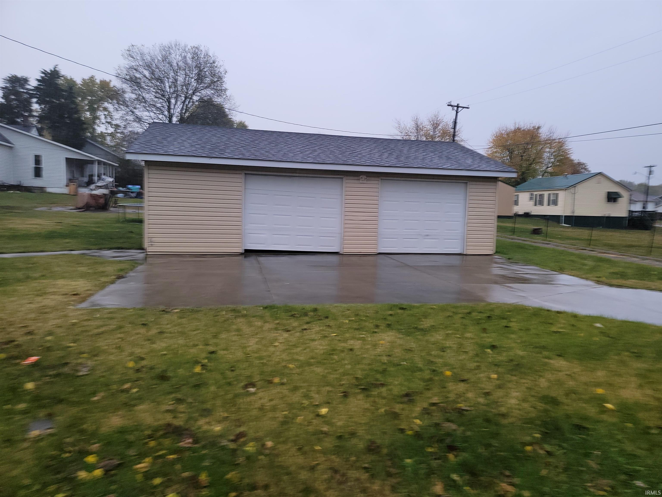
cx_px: 331
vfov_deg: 56.8
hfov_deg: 71.6
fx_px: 459
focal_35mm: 24
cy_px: 248
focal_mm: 6.7
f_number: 1.8
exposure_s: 1/60
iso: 25
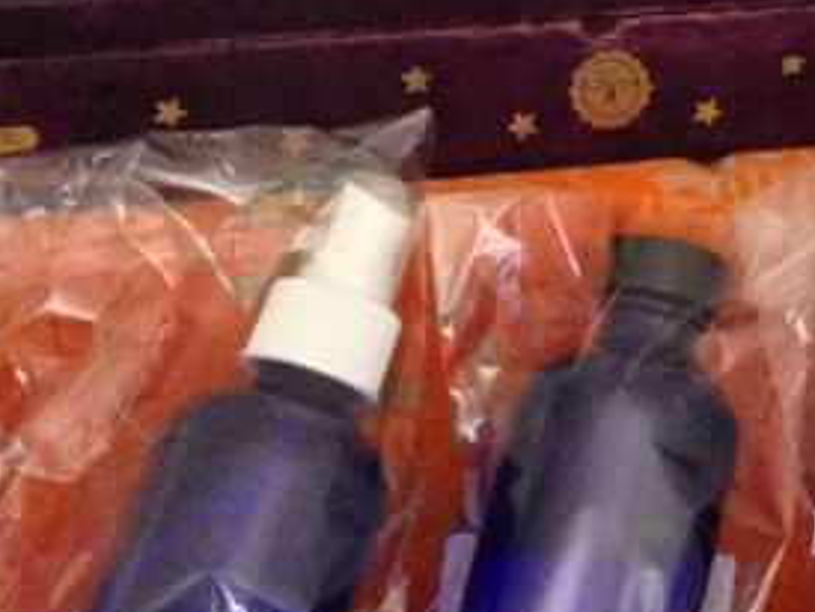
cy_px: 86
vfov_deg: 9.6
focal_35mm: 154
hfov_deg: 12.2
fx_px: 3629
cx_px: 1258
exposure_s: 1/15
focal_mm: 4.13
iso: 400
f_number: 2.4
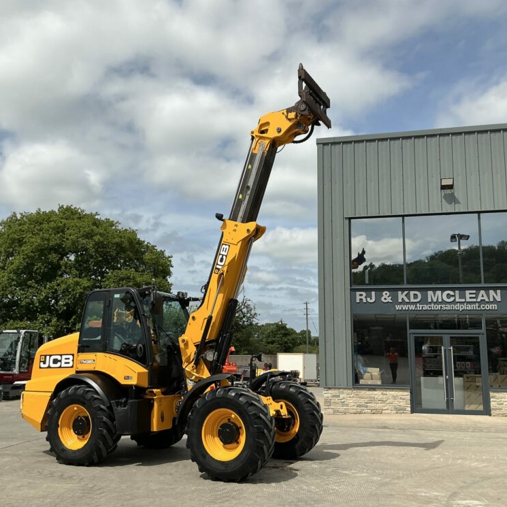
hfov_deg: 48.4
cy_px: 259
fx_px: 563
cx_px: 257
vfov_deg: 48.4
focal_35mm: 34
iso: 25
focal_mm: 3
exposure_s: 1/2959
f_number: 1.8
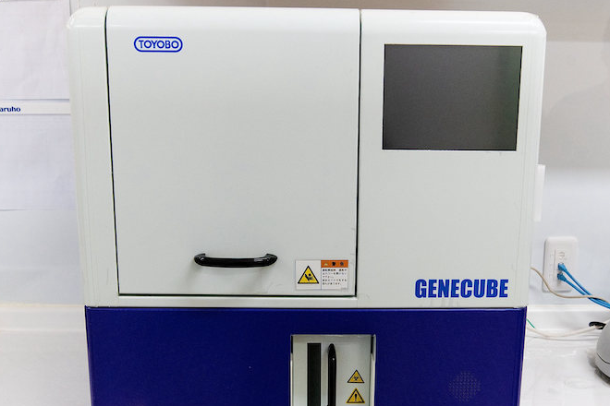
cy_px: 236
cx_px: 328
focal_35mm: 40
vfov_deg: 33.3
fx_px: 678
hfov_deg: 48.4
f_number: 8
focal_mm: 22.5
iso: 800
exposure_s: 1/100
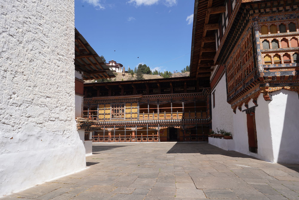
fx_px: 199
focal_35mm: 24
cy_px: 100
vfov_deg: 53.1
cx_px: 150
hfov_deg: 73.7
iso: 100
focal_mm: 24
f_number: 14
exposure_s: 1/100
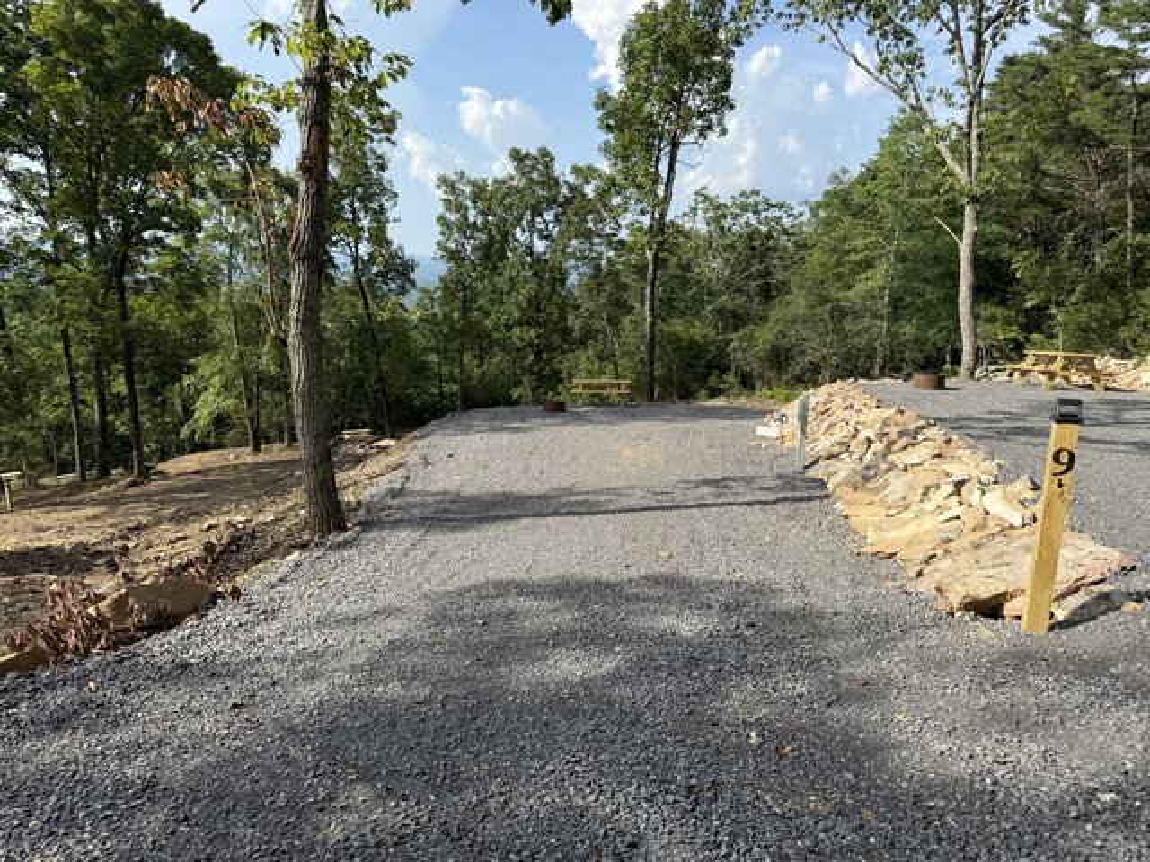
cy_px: 431
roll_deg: -2.5
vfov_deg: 56.8
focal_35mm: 24
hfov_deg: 71.6
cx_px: 575
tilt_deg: -10.9
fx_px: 797
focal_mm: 6.76
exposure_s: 1/2299
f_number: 1.78
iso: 80
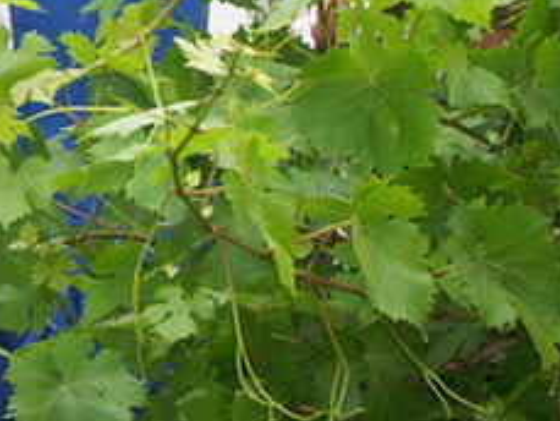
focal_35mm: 297
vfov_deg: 5.0
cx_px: -335
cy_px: -294
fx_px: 4807
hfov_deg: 6.6
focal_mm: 21.07
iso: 200
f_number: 5
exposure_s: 1/500
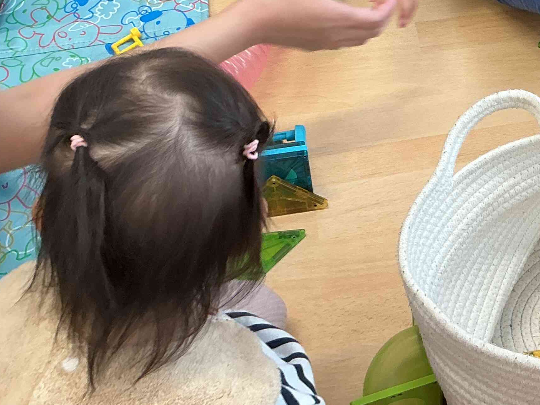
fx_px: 1061
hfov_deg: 27.1
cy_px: -26
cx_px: 533
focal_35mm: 68
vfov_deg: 20.7
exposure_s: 1/120
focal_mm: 3
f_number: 1.8
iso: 64
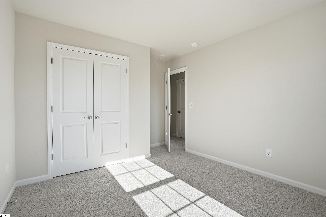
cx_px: 163
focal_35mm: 16
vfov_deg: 73.7
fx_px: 145
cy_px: 108
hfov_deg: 96.7
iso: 160
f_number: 11
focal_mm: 16
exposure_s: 1/500
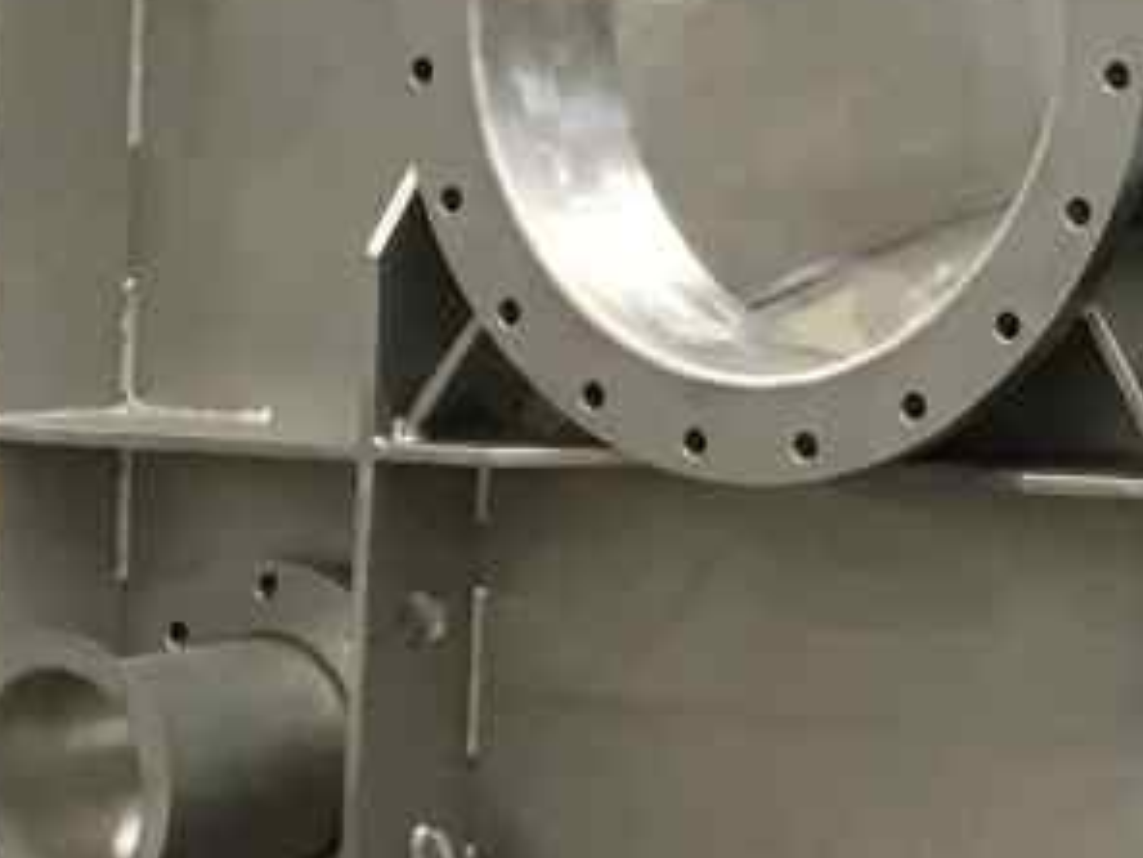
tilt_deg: +4.3
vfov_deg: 9.2
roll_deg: -0.5
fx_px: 5184
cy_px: -398
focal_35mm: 157
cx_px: 2908
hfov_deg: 10.5
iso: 100
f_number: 2.2
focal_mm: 4.15
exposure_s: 1/33
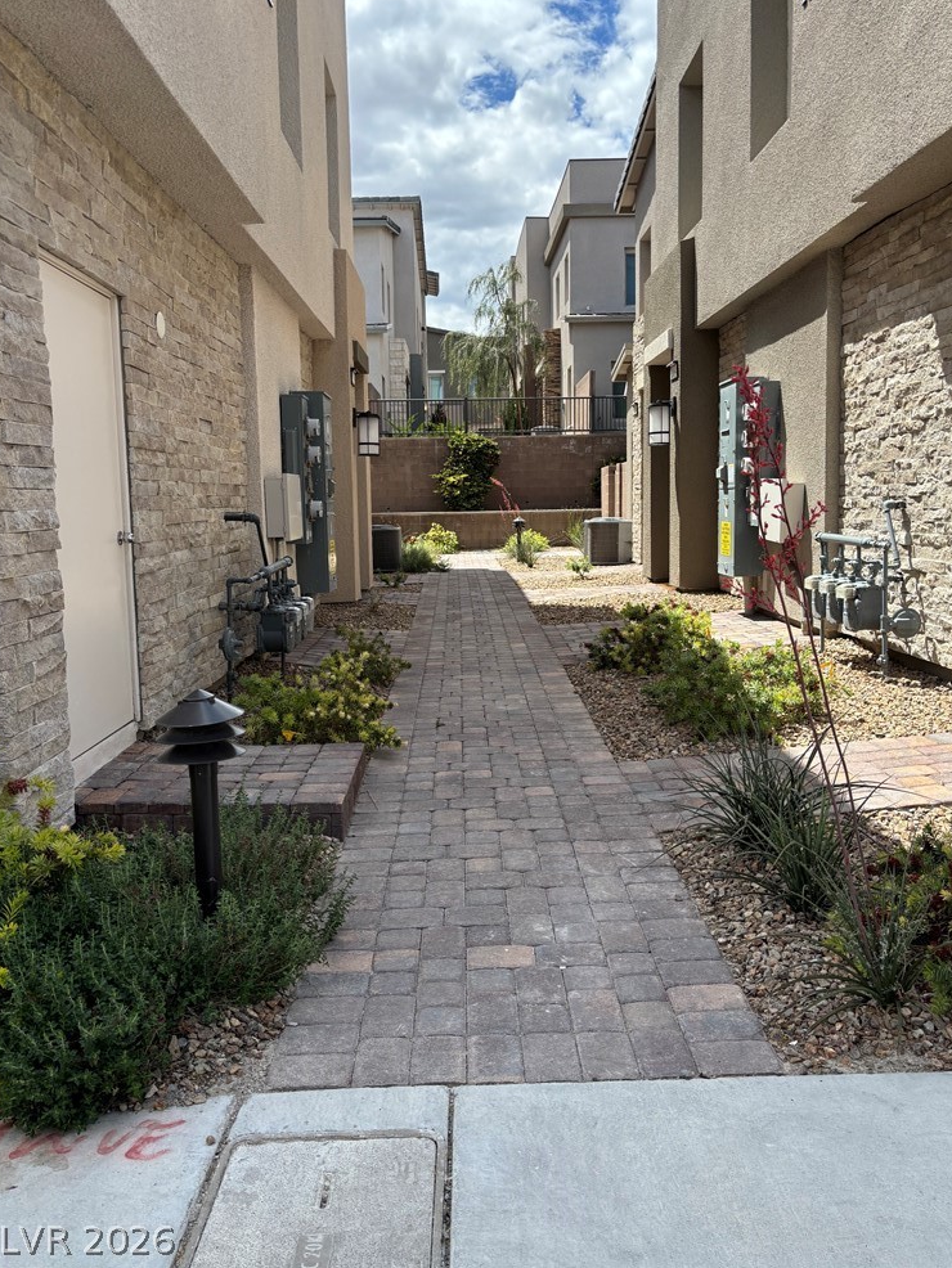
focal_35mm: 27
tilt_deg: -5.3
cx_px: 482
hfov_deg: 51.4
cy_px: 611
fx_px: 990
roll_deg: +0.7
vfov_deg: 65.3
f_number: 1.6
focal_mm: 5.96
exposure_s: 1/1721
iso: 50
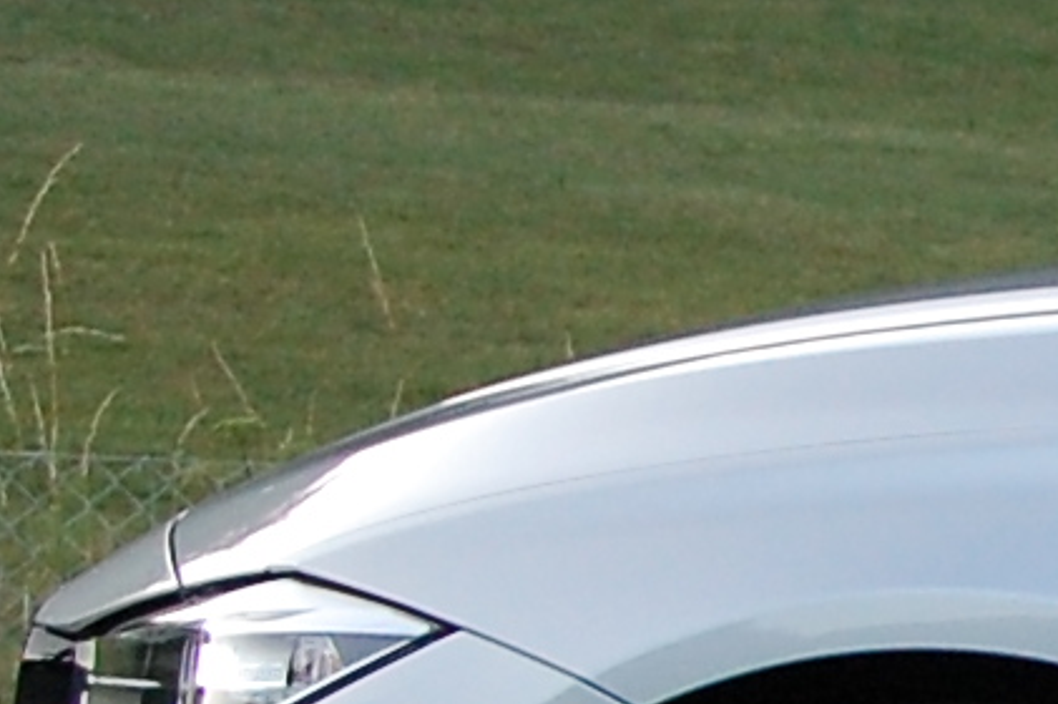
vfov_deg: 4.0
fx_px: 10072
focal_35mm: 343
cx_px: 3533
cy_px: 440
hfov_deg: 5.5
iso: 800
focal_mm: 32
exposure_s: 1/250
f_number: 4.2
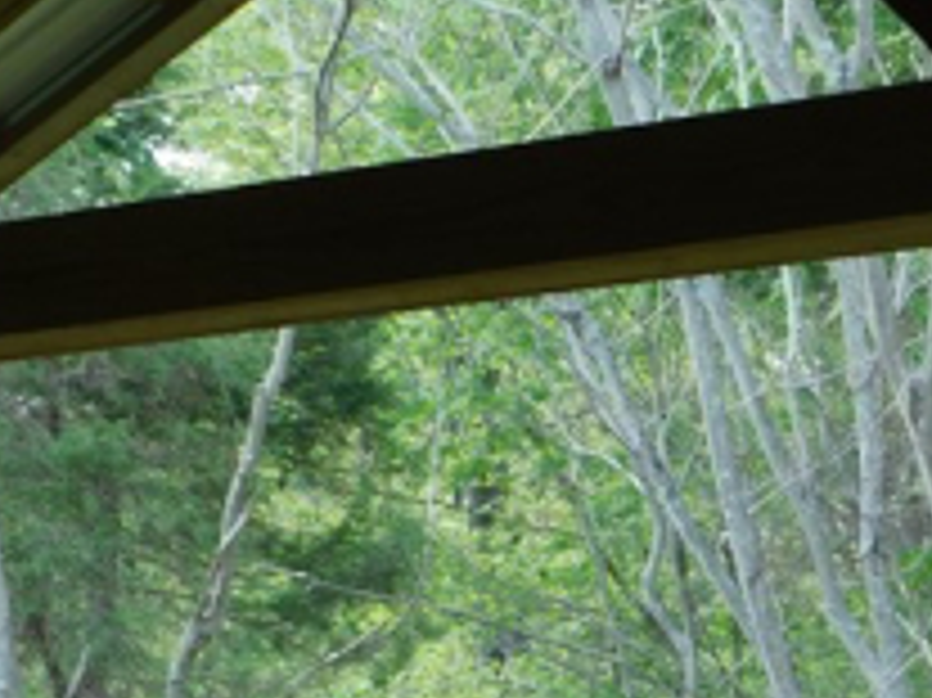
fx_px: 3121
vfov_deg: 12.1
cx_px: 1317
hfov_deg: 15.8
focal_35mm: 116
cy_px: 1058
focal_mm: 6.3
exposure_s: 1/60
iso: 125
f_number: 3.5
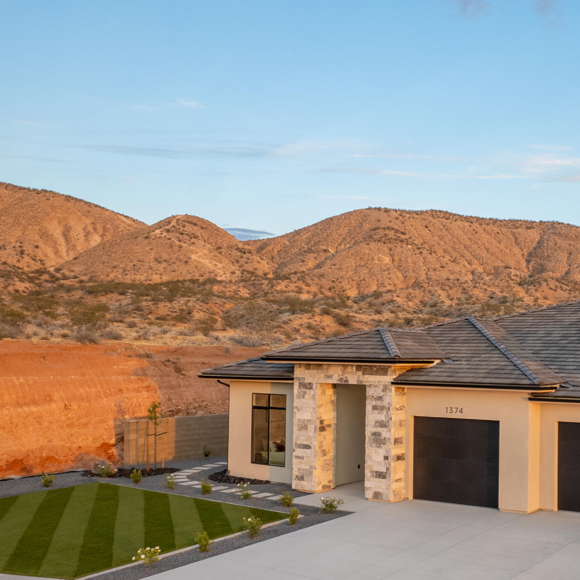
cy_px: 323
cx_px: 525
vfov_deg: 40.9
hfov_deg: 38.1
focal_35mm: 41
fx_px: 777
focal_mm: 8.38
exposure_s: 1/30
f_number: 2.8
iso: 100
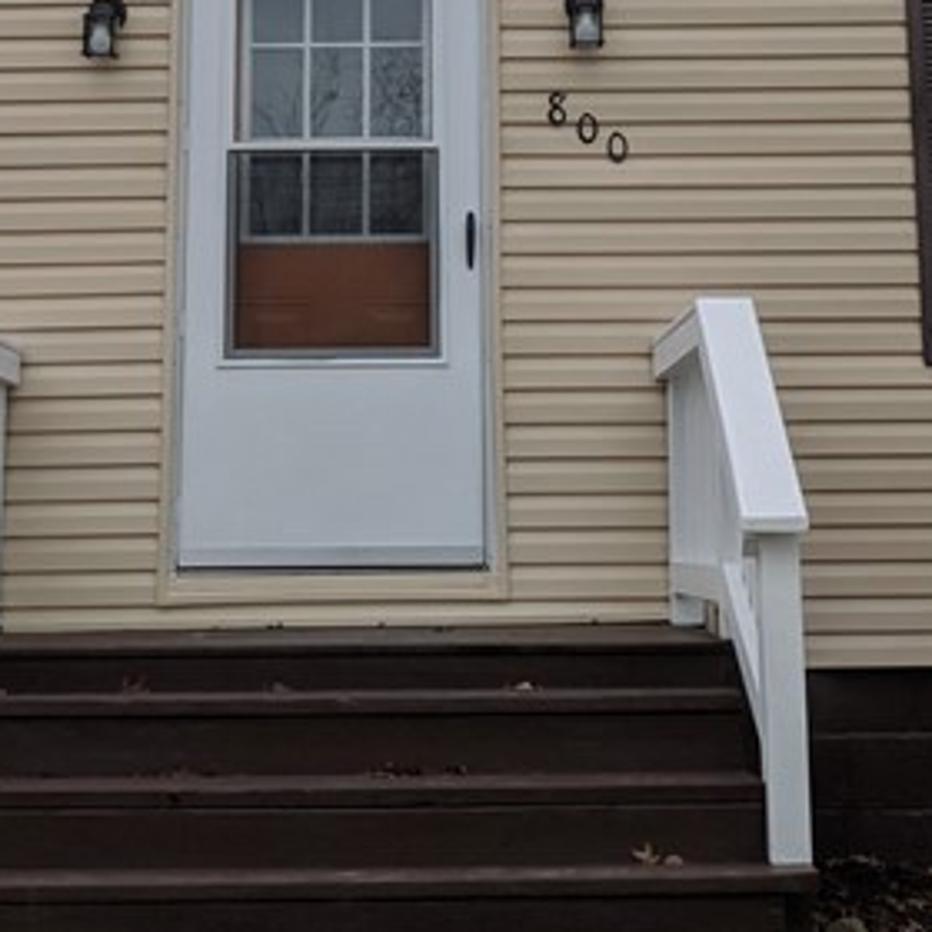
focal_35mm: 84
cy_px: -37
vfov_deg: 19.9
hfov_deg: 20.6
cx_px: 443
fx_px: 2559
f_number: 2
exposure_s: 1/2513
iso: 50
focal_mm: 4.67
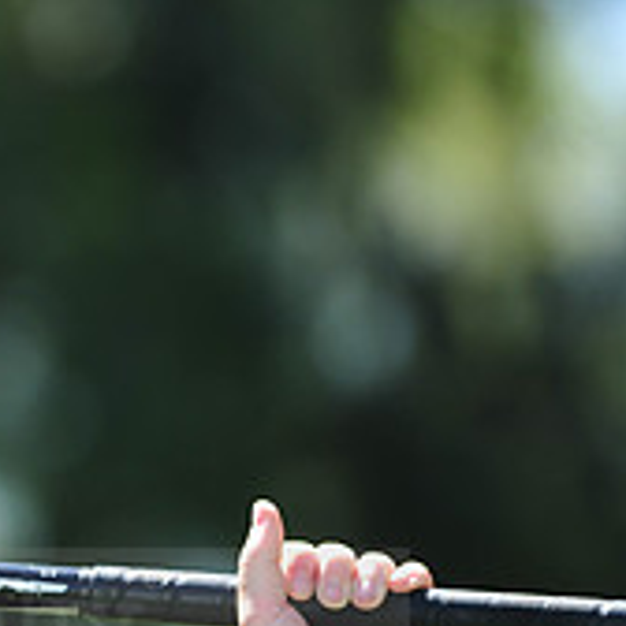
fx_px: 11989
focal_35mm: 586
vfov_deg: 3.0
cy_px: 596
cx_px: -313
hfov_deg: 3.0
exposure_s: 1/500
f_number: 4.5
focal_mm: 200
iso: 200
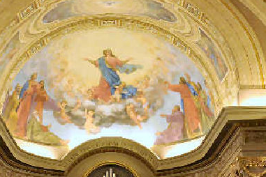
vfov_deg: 11.6
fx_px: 872
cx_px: 107
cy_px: 117
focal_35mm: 118
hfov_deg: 17.3
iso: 1600
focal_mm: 30
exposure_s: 1/40
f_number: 4.2
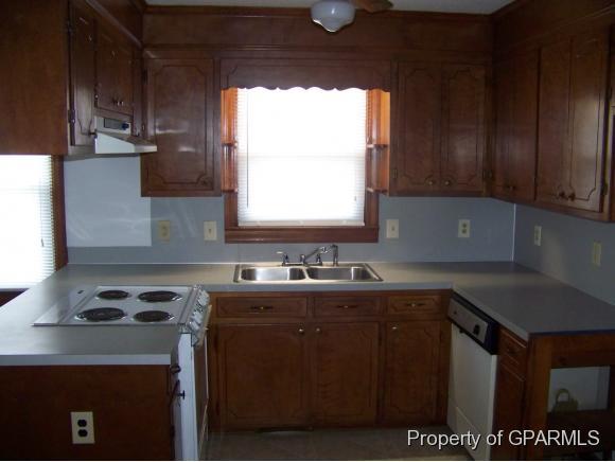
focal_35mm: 36
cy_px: 231
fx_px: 640
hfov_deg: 51.3
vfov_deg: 39.7
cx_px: 308
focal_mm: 5.85
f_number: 2.8
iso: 200
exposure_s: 1/30
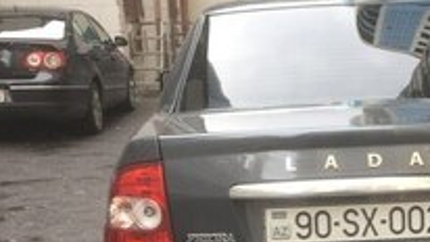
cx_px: 351
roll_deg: +1.3
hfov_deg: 27.3
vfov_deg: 15.4
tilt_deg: -15.4
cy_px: 280
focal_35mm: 76
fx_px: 867
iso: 25
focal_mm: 4.15
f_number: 2.2
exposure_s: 1/100
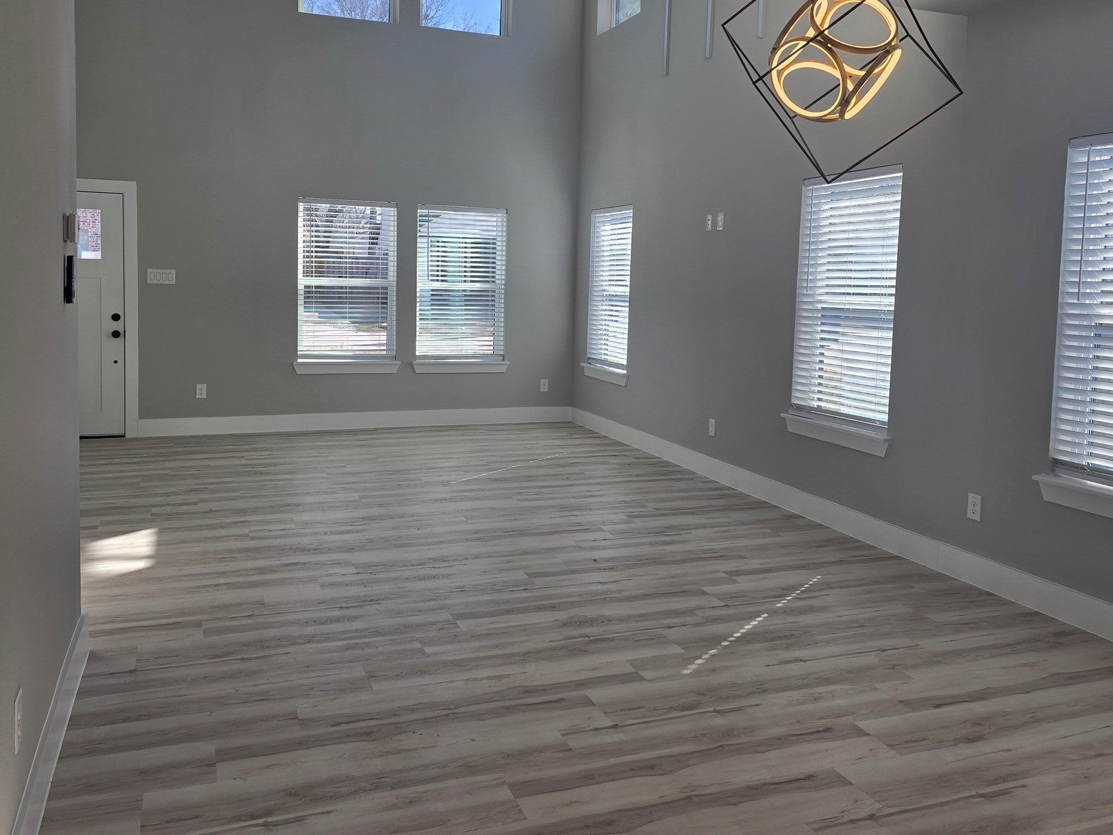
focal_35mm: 29
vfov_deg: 48.1
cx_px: 528
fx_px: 932
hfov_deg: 61.6
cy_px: 360
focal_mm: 6.3
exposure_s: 1/124
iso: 12
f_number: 1.7
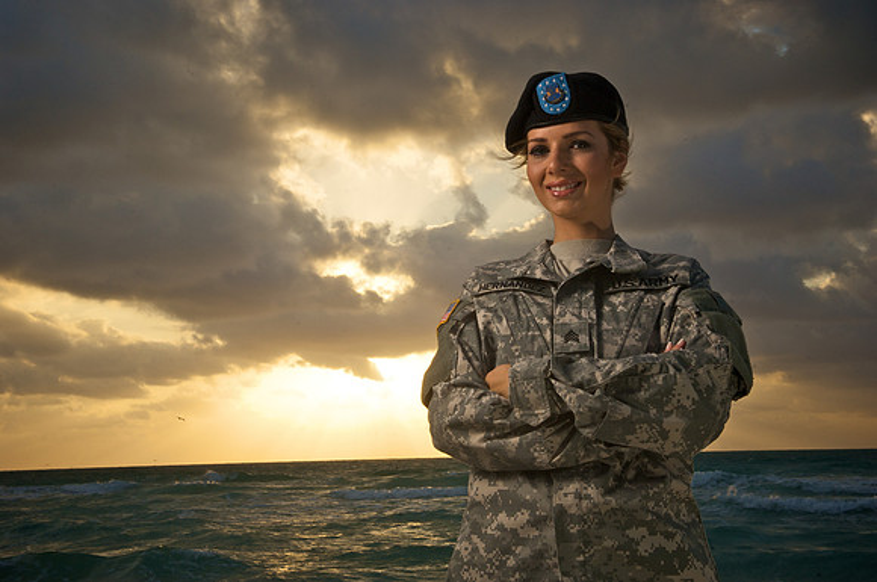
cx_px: 438
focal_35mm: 51
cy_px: 291
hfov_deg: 38.9
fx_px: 1241
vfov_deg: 26.4
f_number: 16
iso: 100
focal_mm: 34
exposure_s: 1/40
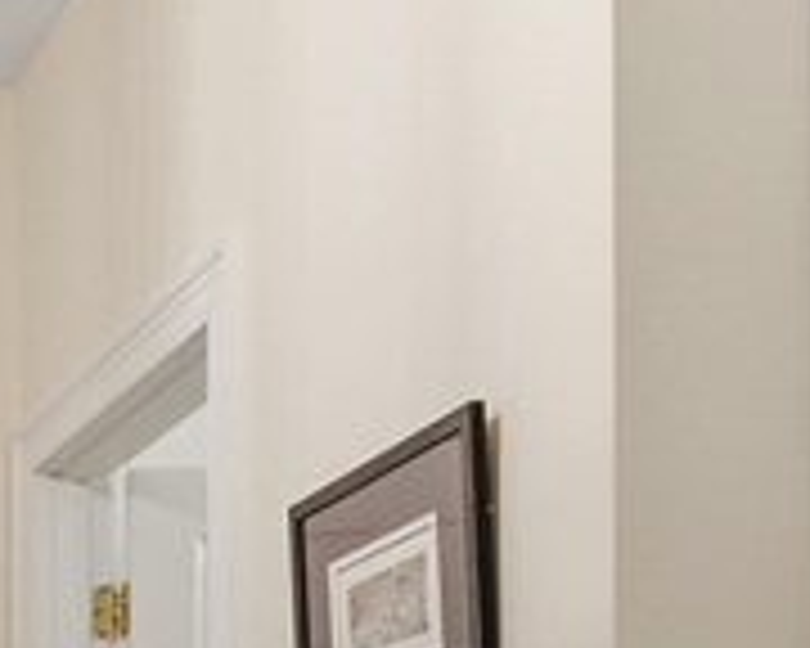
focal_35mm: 80
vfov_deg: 17.2
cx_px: -513
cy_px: 983
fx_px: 1918
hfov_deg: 19.6
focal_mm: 10
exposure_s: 1/1.67
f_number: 8
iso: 320
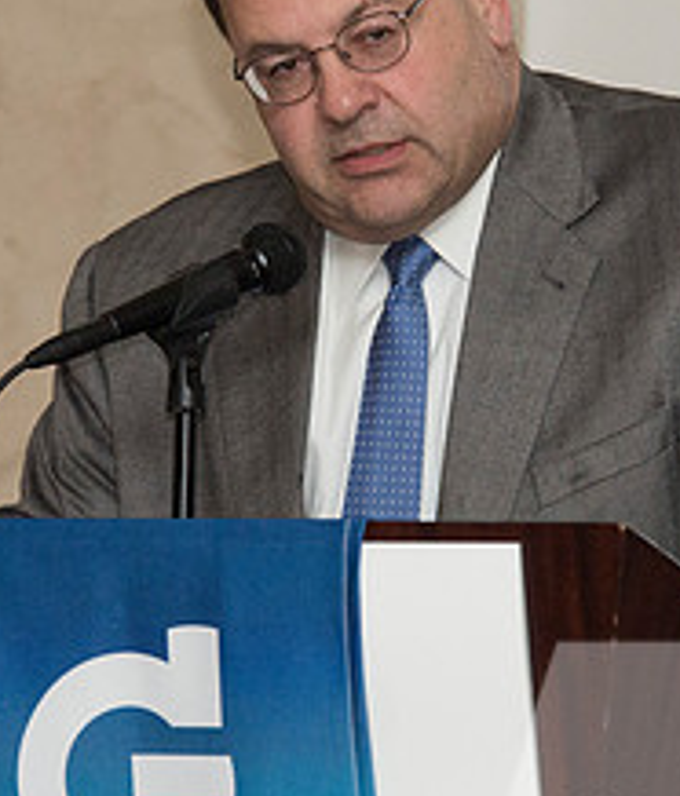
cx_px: 400
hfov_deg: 2.8
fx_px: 13946
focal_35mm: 576
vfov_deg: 3.3
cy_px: 505
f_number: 5.6
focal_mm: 175
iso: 1600
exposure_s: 1/125
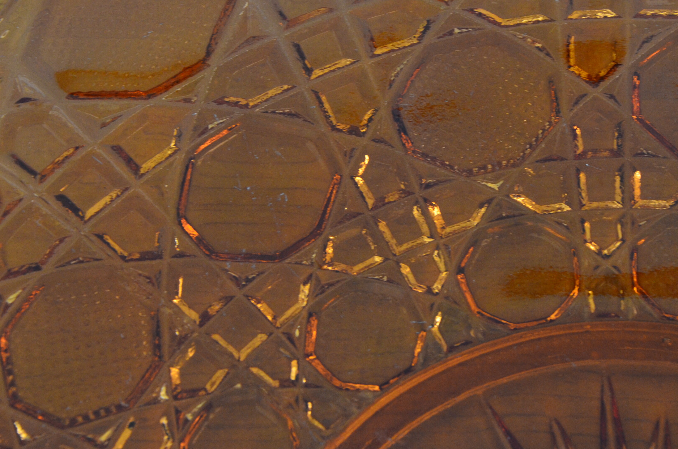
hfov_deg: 13.6
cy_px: 185
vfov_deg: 9.0
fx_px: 2838
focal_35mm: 151
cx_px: 419
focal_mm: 66
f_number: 9
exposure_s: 1/30
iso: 800
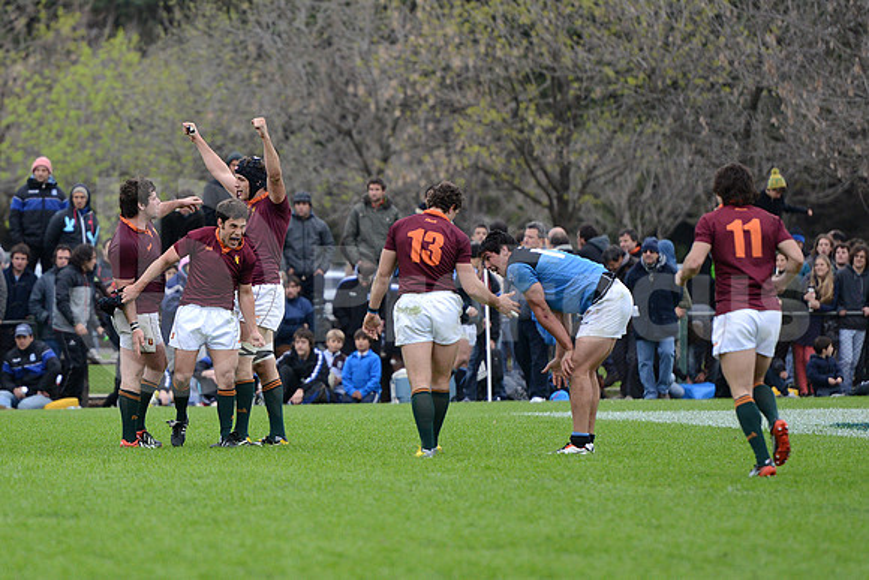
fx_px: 4708
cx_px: 434
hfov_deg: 10.5
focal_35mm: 195
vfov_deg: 7.0
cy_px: 290
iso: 1250
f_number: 2.8
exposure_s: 1/500
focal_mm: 195
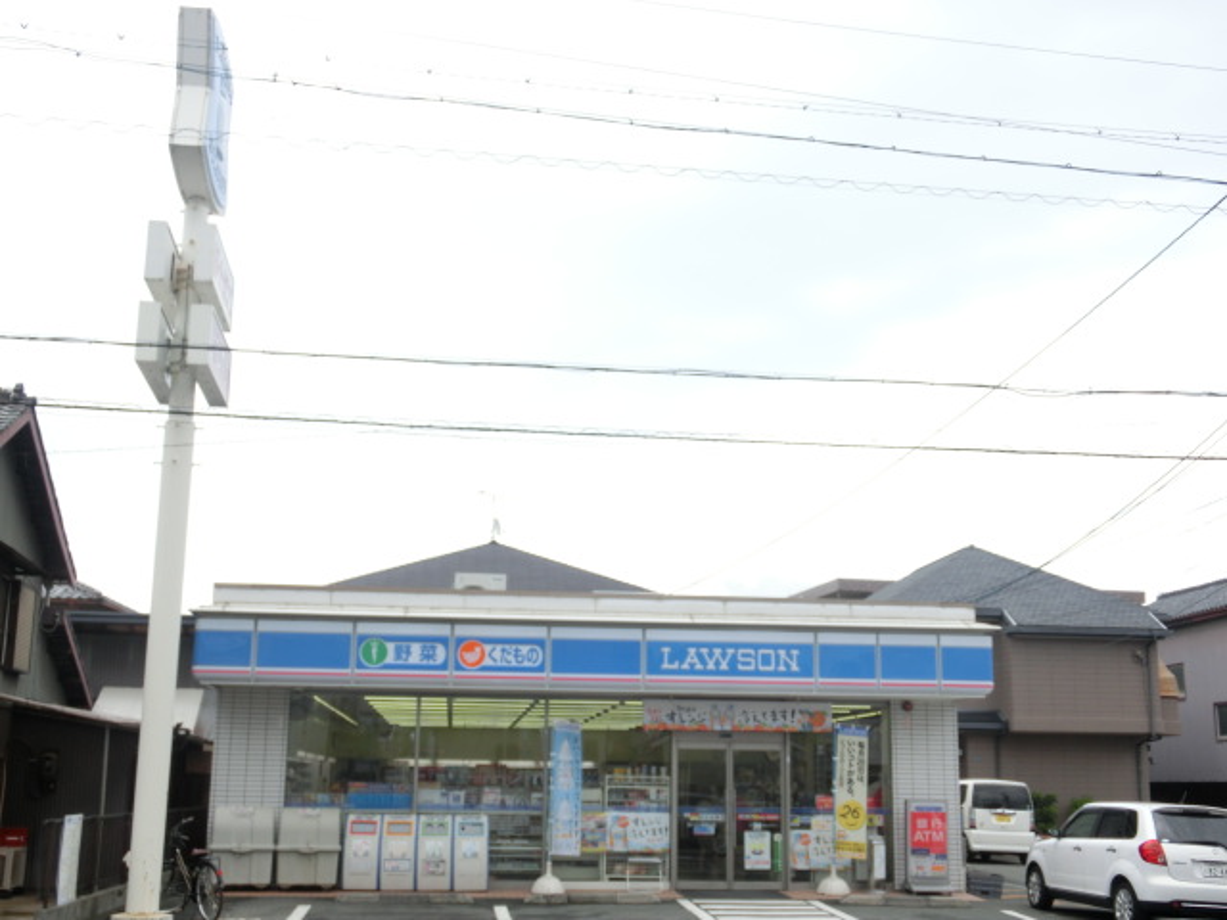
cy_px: 460
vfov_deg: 36.0
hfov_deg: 46.8
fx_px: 1418
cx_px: 614
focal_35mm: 40
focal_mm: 7.15
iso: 80
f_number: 4
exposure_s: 1/320
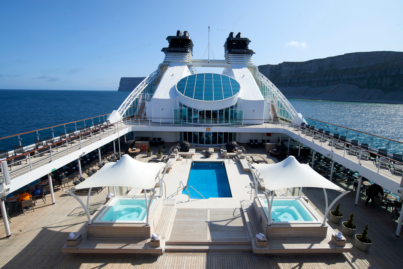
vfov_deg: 67.4
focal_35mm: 18
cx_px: 202
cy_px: 134
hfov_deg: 90.0
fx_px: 202
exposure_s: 1/250
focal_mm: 18
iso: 100
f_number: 10
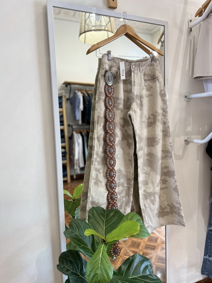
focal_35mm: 26
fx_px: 212
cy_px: 142
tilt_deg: -5.6
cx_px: 106
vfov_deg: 67.3
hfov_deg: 53.1
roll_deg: +1.0
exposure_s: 1/121
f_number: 1.5
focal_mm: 5.7
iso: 100
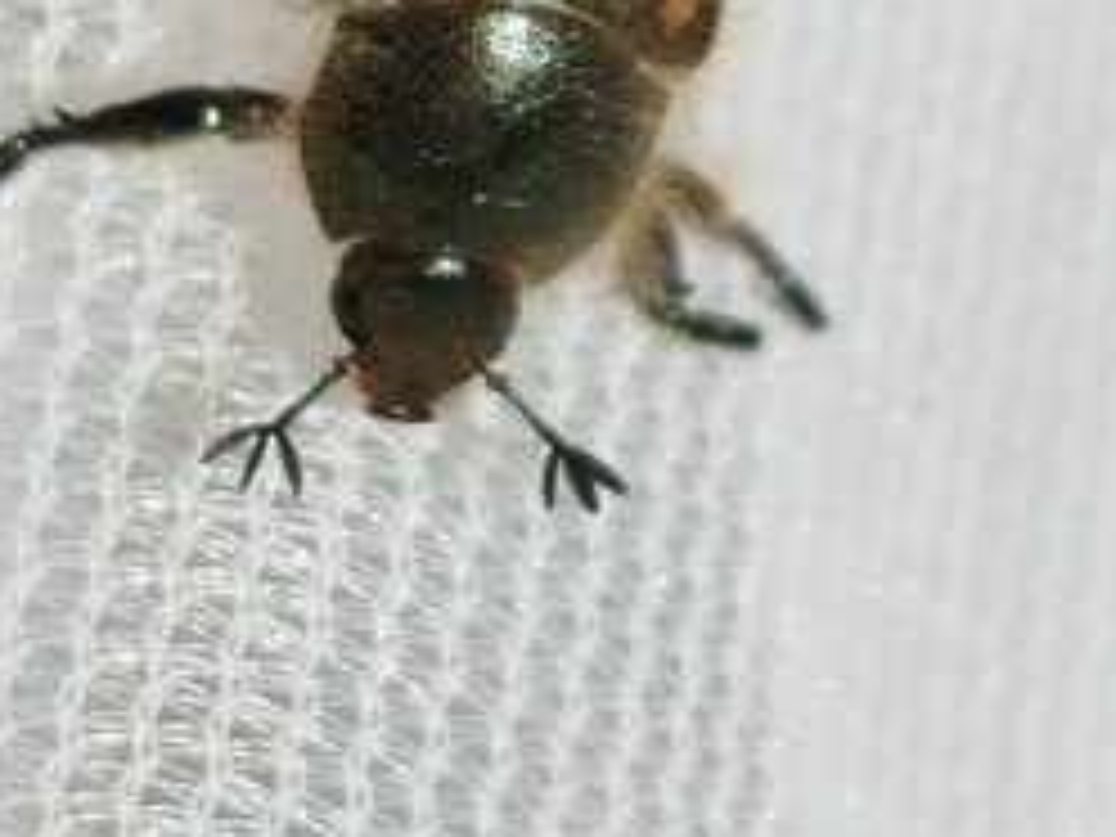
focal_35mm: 80
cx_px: 522
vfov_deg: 17.8
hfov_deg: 24.4
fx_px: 2579
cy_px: -81
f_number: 1.7
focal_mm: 5.31
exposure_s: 1/1167
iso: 50
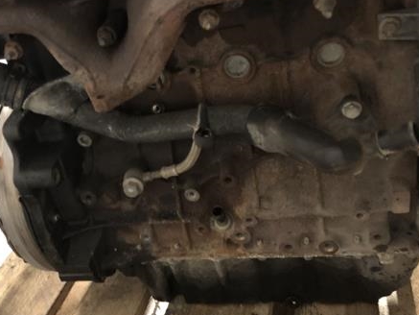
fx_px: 496
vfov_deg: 35.1
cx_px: 187
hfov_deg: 45.7
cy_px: 130
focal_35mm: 41
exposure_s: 1/4
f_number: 1.8
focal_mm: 3.99
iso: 125
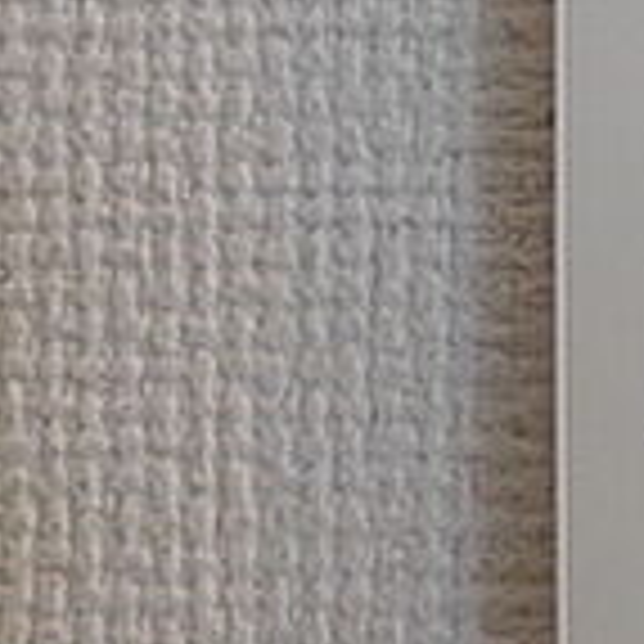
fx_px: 1915
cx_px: 1148
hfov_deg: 16.2
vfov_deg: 19.0
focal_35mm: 91
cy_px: 234
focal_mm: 4
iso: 320
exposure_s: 1/30
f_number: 3
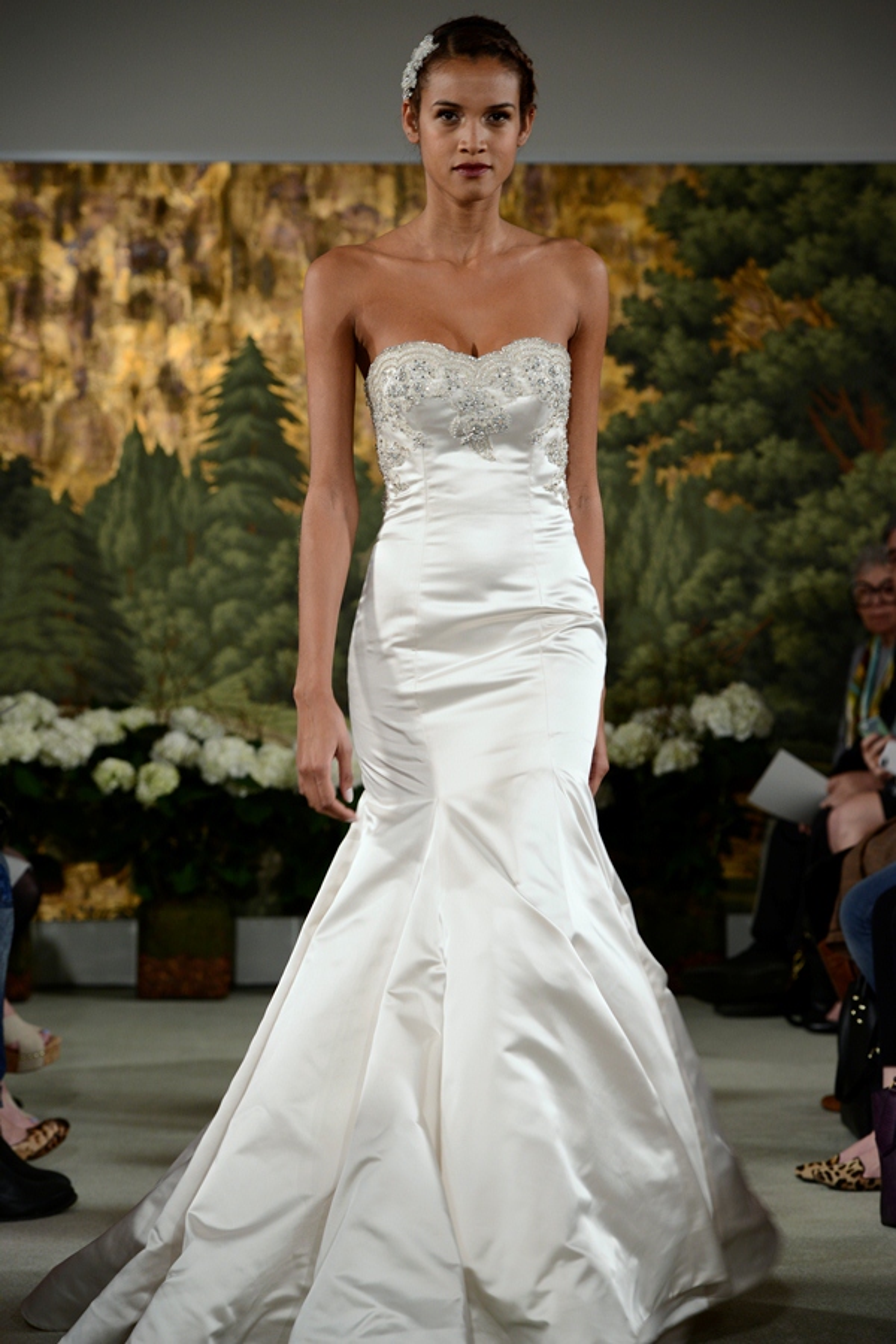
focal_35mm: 112
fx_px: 4181
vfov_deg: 18.3
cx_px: 448
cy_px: 672
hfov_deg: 12.2
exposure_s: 1/100
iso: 1000
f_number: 5
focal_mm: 112
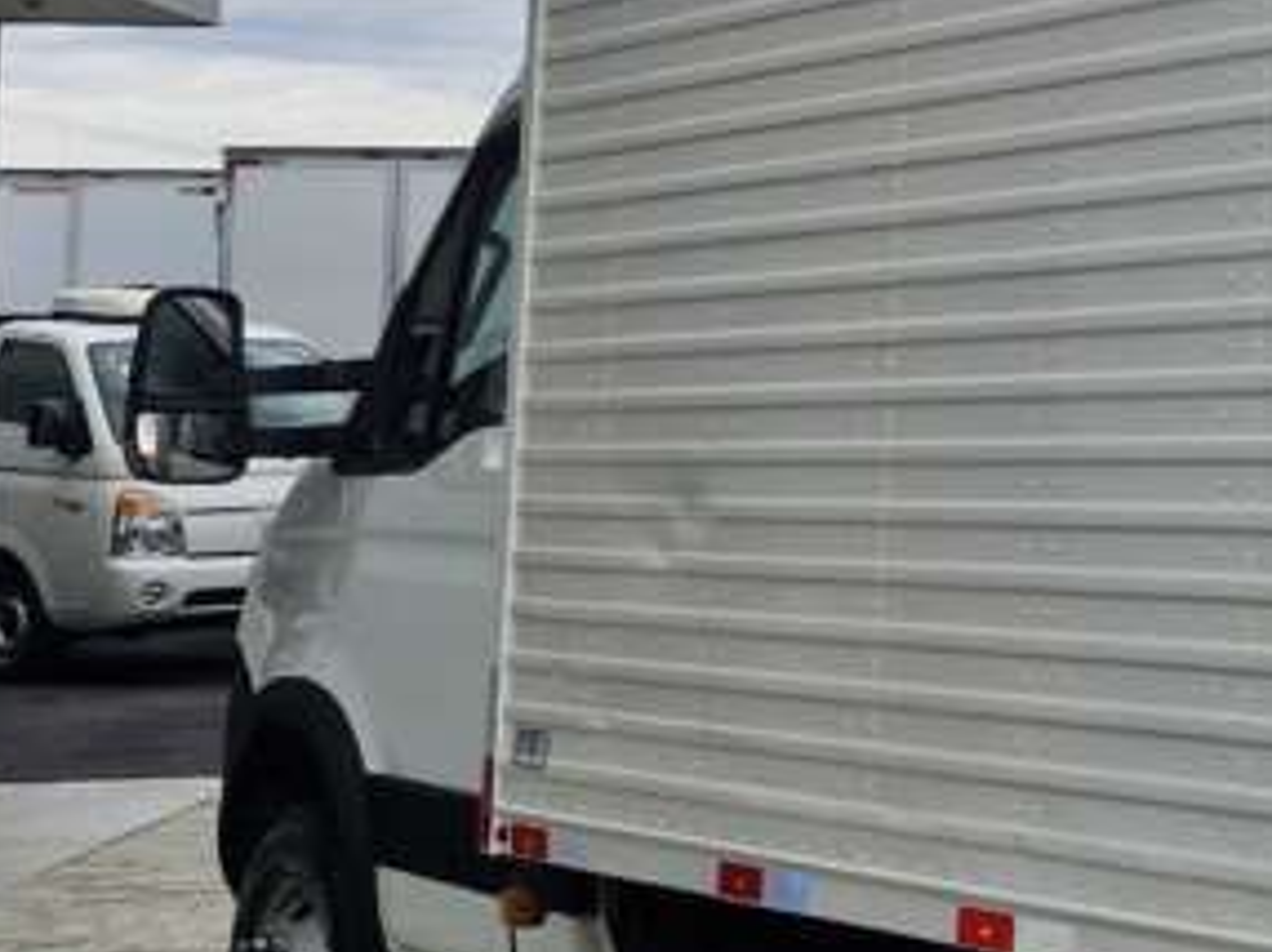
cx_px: 1993
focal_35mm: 87
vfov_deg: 16.7
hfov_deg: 19.2
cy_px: 111
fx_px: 3194
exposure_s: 1/970
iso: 50
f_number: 1.8
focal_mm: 5.54
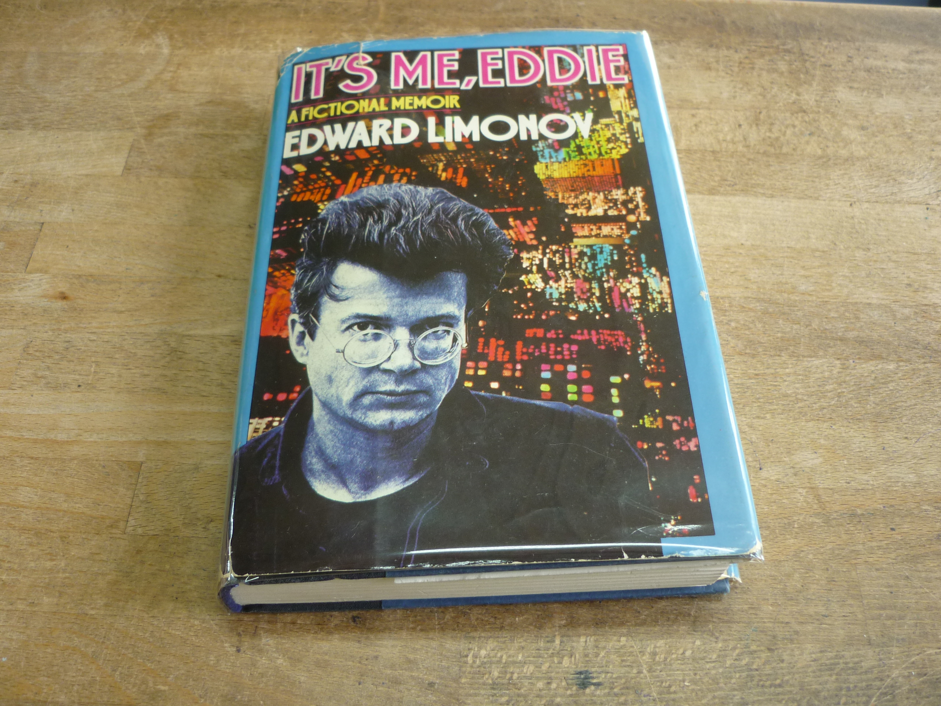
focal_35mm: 33
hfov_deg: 55.4
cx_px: 470
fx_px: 897
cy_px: 353
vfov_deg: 42.9
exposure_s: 1/30
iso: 160
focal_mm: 5.5
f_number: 2.8
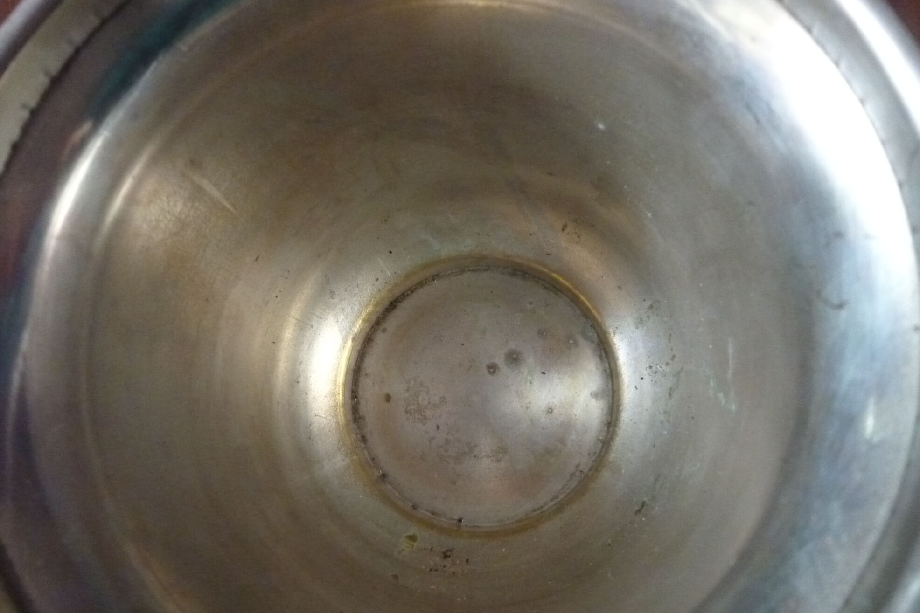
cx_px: 444
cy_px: 347
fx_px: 690
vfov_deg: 47.8
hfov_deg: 67.4
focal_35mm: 27
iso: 800
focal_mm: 4.5
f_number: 2.8
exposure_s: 1/15
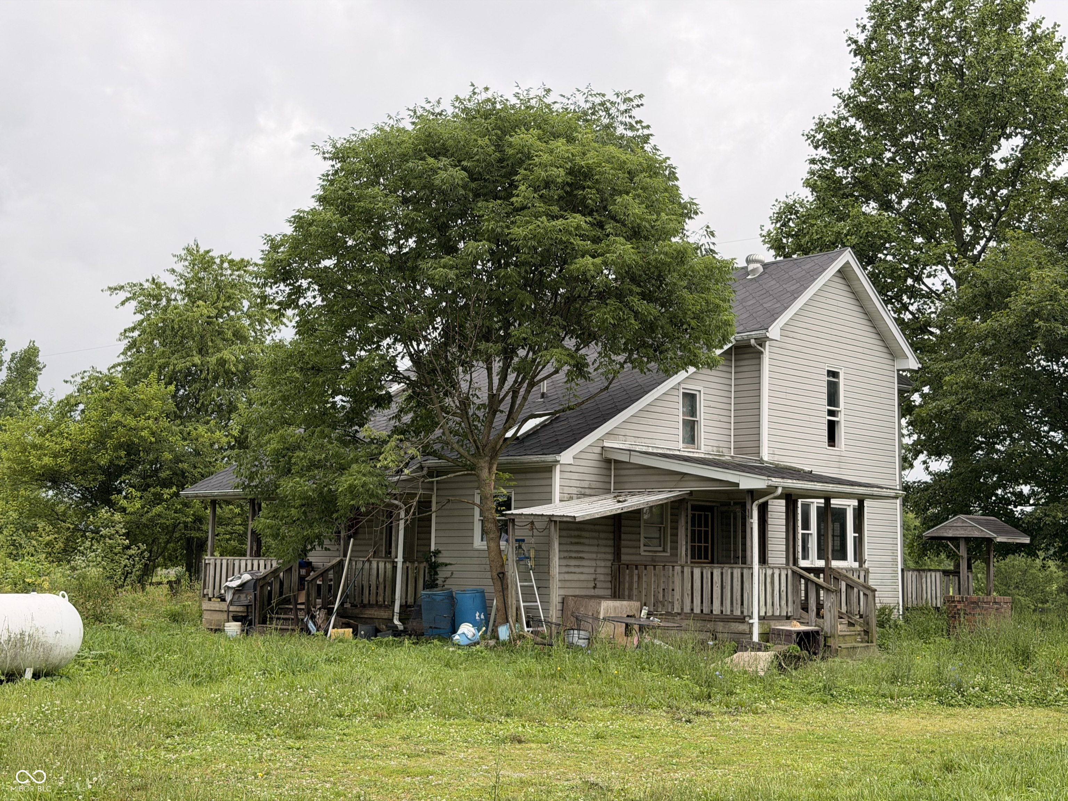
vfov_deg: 30.3
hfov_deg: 39.7
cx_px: 534
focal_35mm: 48
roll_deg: -0.3
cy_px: 400
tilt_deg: +6.6
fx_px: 1481
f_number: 1.78
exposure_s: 1/1642
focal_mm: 6.76
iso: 80
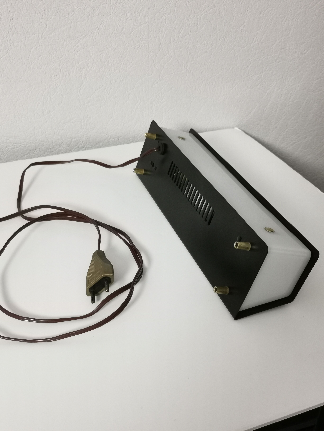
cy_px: 216
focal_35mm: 41
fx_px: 512
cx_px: 162
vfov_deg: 45.8
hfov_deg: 35.1
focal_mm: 5.58
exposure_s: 1/33.3
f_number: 1.8
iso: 500
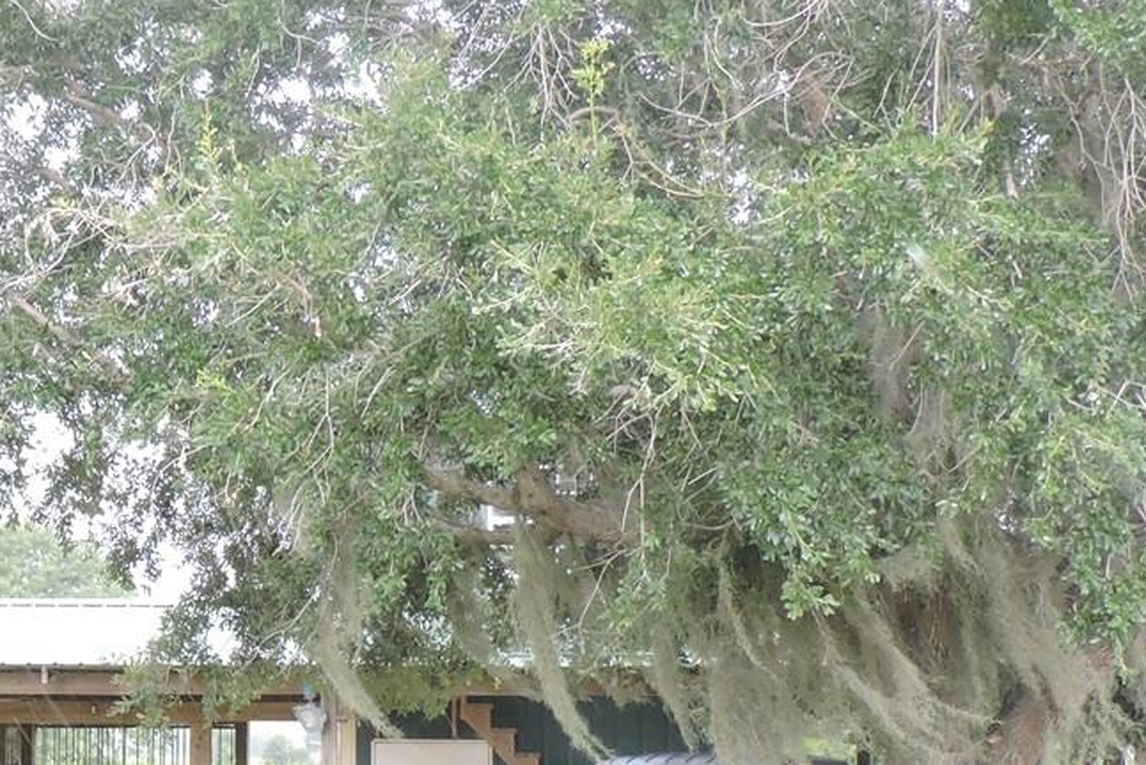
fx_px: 3279
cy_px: 660
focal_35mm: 103
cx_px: 21
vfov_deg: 13.2
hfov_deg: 19.3
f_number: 3.3
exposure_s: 1/125
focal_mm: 7.1
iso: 250
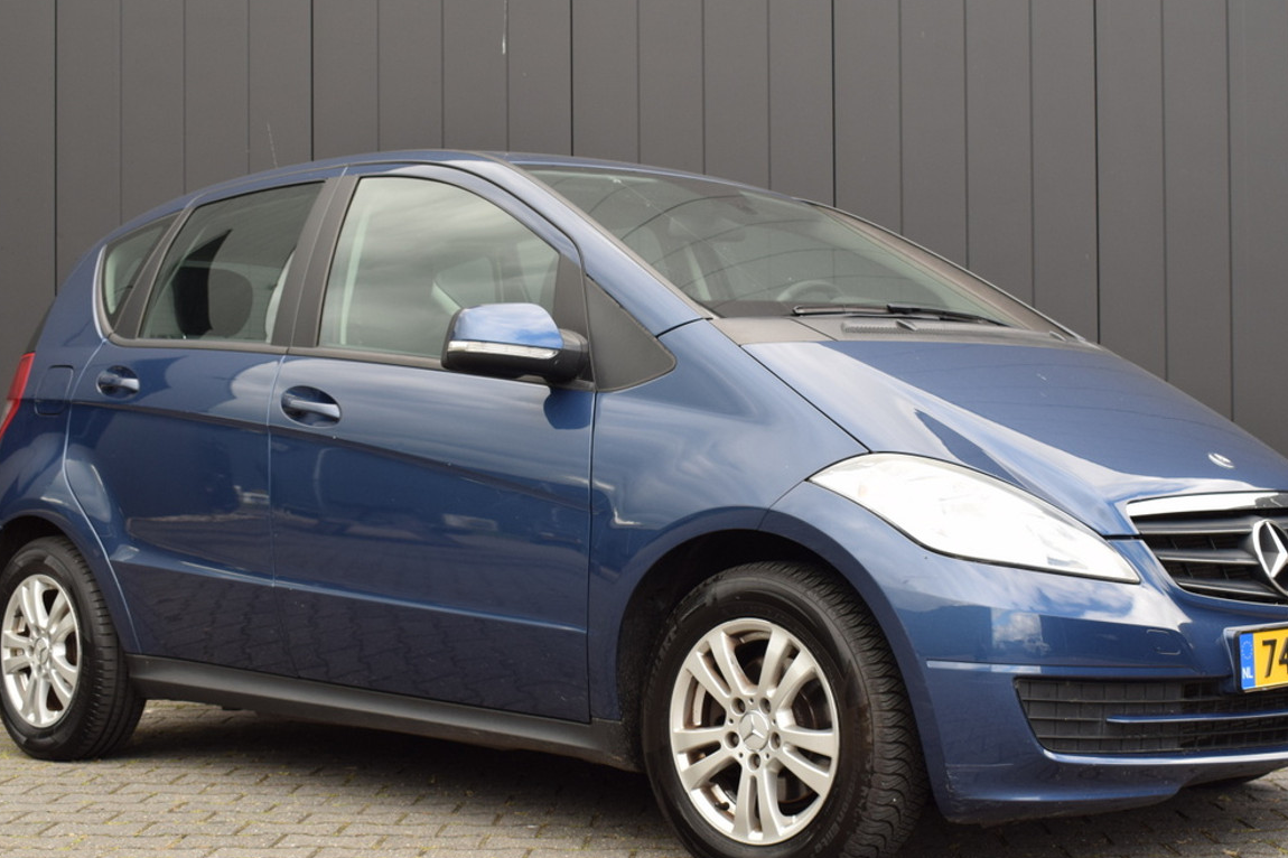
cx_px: 678
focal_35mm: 57
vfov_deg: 23.9
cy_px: 443
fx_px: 2025
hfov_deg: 35.3
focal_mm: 31
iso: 400
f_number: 7.1
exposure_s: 1/200
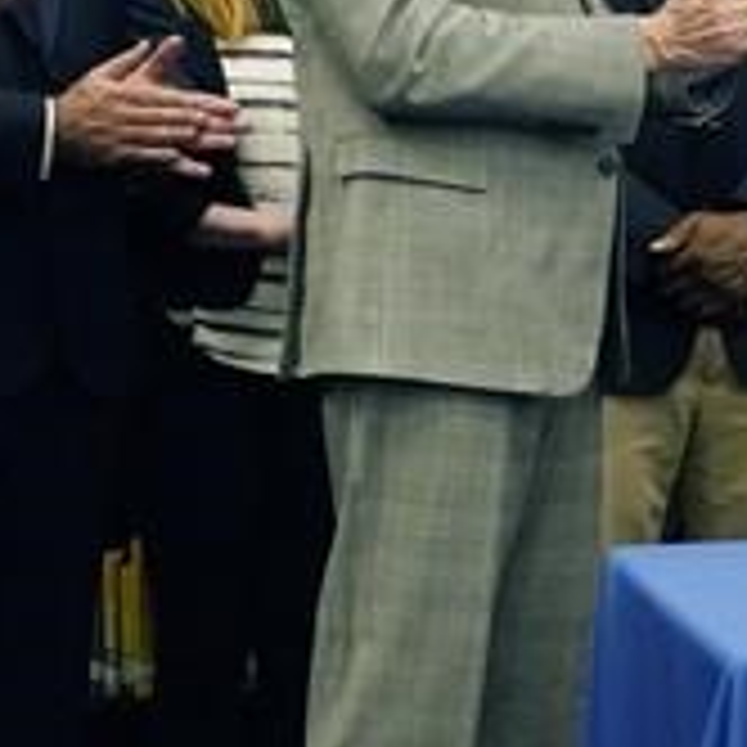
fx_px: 2759
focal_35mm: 113
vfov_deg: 15.4
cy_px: 434
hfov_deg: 14.4
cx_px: 1120
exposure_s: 1/1000
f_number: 4
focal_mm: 34
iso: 10000
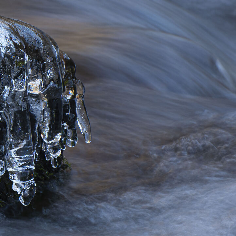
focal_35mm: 493
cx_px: -105
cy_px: 90
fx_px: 3803
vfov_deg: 3.6
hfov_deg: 3.5
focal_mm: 116
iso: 50
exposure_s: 1/4
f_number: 13
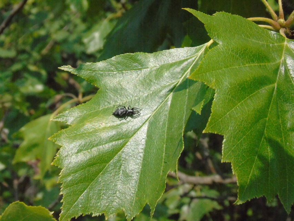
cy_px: 110
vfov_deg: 15.7
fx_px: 798
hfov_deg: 20.9
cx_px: 147
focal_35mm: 94
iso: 800
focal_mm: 17
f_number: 8
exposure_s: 1/2000
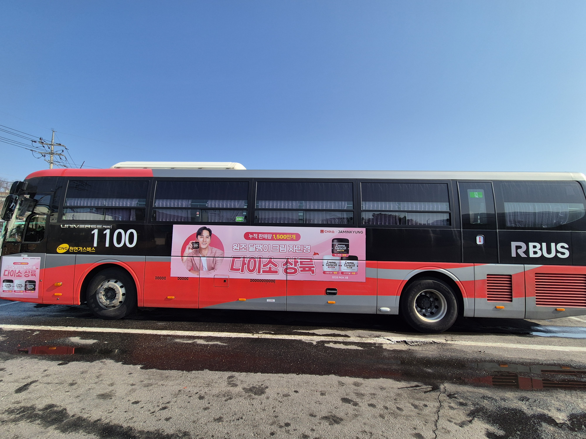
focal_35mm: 13
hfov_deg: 106.2
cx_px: 293
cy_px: 220
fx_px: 220
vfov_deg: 89.9
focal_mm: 2.2
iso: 50
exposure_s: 1/1992
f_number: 2.2
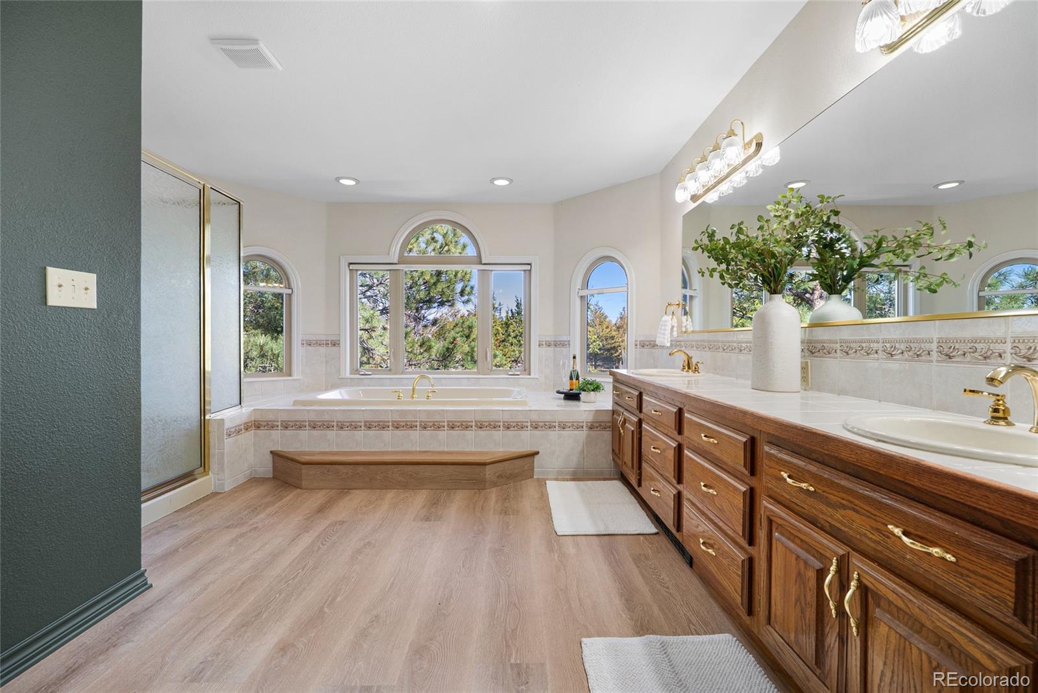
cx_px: 519
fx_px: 461
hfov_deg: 96.7
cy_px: 346
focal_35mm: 16
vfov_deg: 73.8
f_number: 8
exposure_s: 1/3
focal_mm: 16
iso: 200
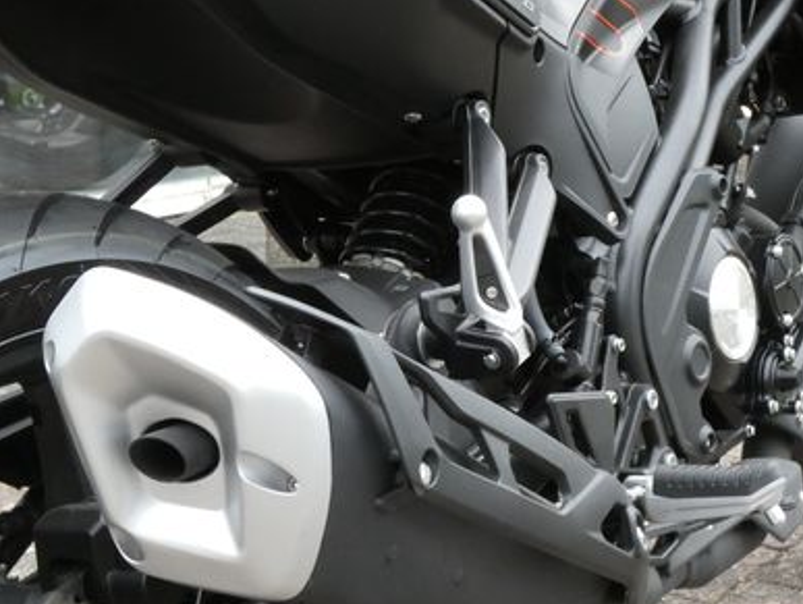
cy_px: 293
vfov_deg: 19.4
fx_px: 1765
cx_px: 396
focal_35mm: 76
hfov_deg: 25.6
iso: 800
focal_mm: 8.2
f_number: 5
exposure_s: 1/1000
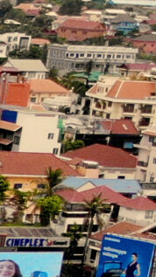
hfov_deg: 4.2
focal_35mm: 211
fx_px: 1554
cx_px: -855
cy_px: 454
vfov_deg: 9.8
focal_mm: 4.5
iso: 100
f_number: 2.8
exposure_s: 1/1300
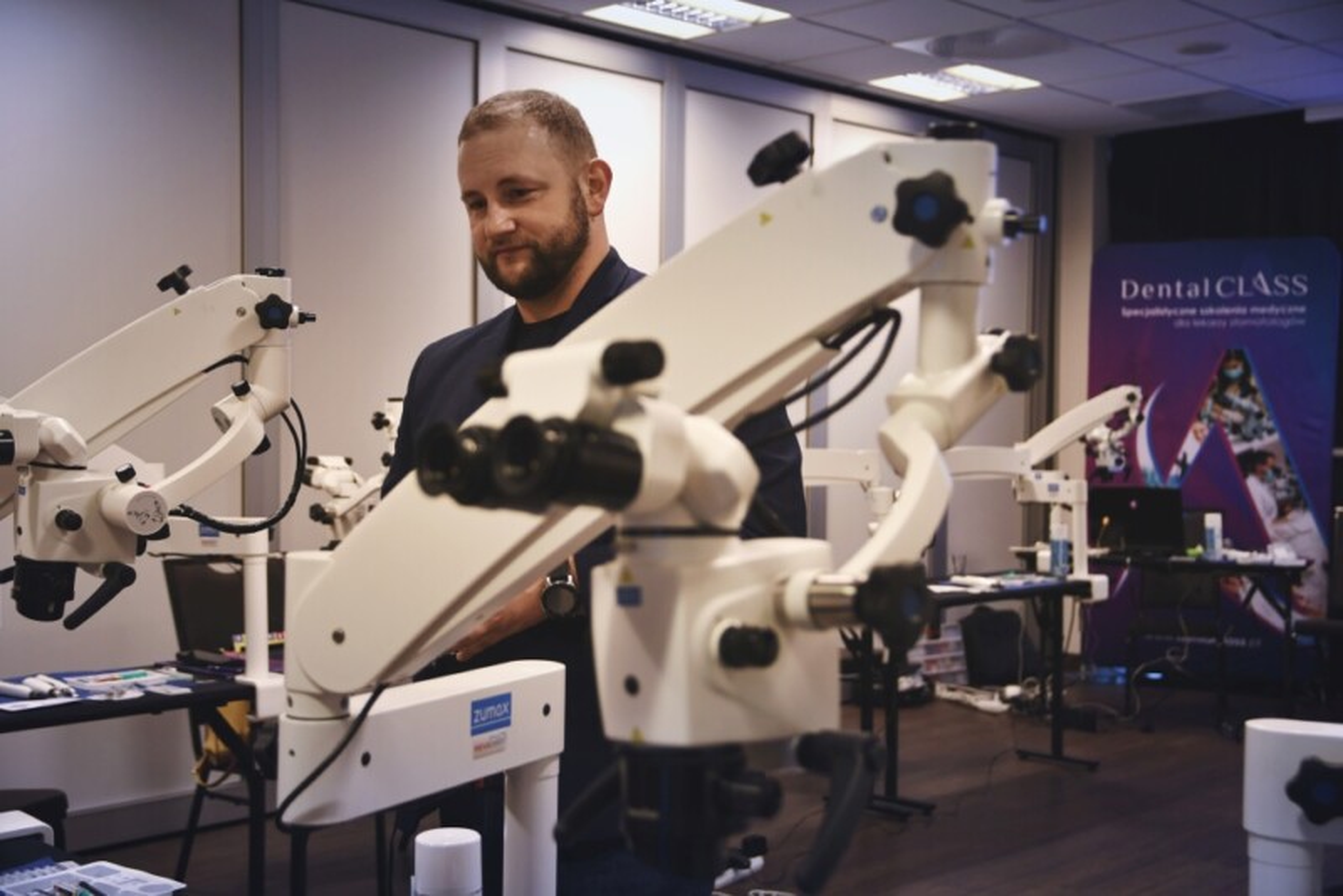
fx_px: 1717
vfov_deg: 29.3
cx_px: 672
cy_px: 448
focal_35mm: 46
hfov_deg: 42.7
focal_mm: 31
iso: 800
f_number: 3.3
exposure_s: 1/125
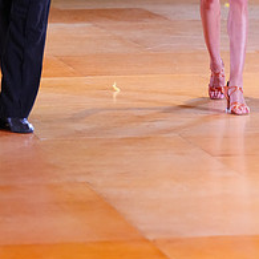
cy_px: -72
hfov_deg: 6.7
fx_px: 2209
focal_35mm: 261
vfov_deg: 6.7
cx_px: 183
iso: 5000
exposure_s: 1/400
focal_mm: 103
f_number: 2.8
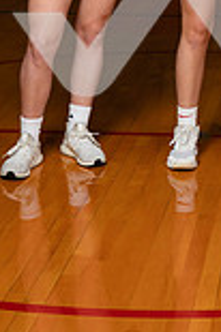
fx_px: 1126
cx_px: 300
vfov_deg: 15.8
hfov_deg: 10.9
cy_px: -120
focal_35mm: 122
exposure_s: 1/250
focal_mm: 42
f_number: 8
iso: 640
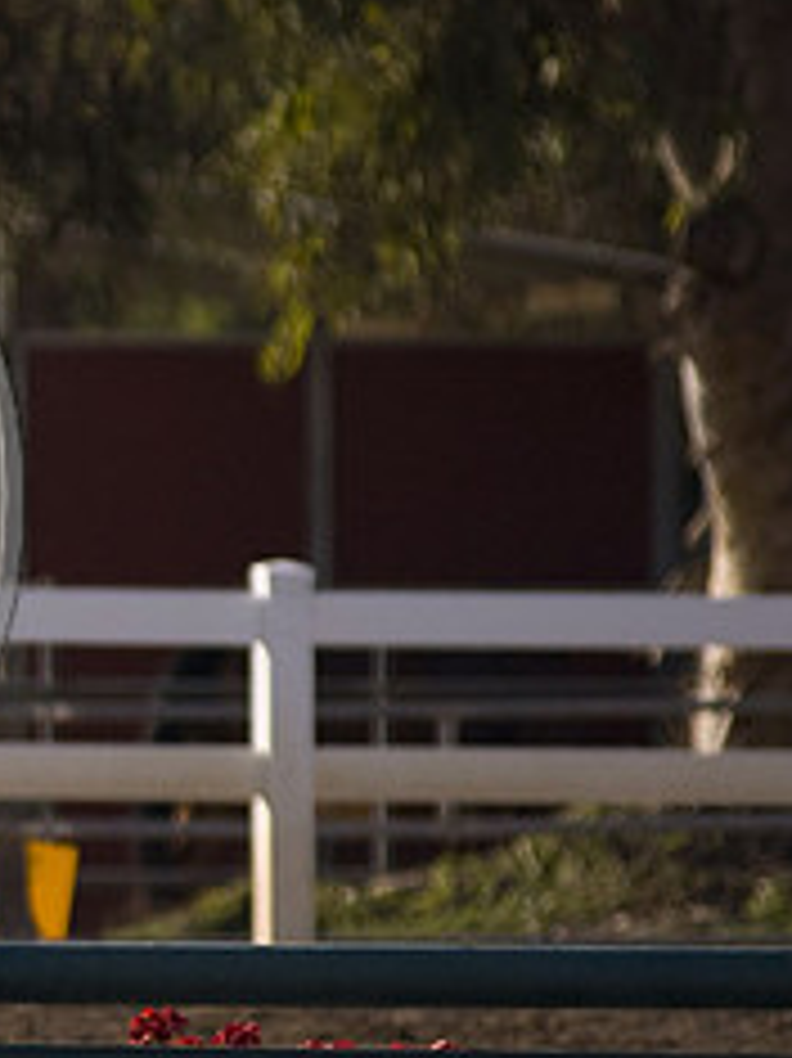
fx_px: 21679
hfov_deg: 2.1
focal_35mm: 710
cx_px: -486
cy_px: 493
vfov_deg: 2.8
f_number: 2.8
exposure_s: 1/800
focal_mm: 200
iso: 200
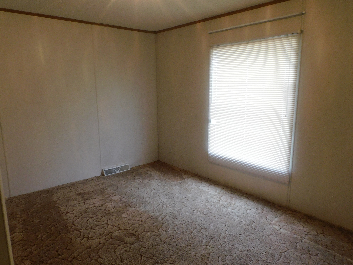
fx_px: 245
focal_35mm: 24
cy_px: 132
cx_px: 176
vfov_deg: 56.8
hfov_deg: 71.6
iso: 220
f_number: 3.3
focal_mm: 4.3
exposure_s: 1/30
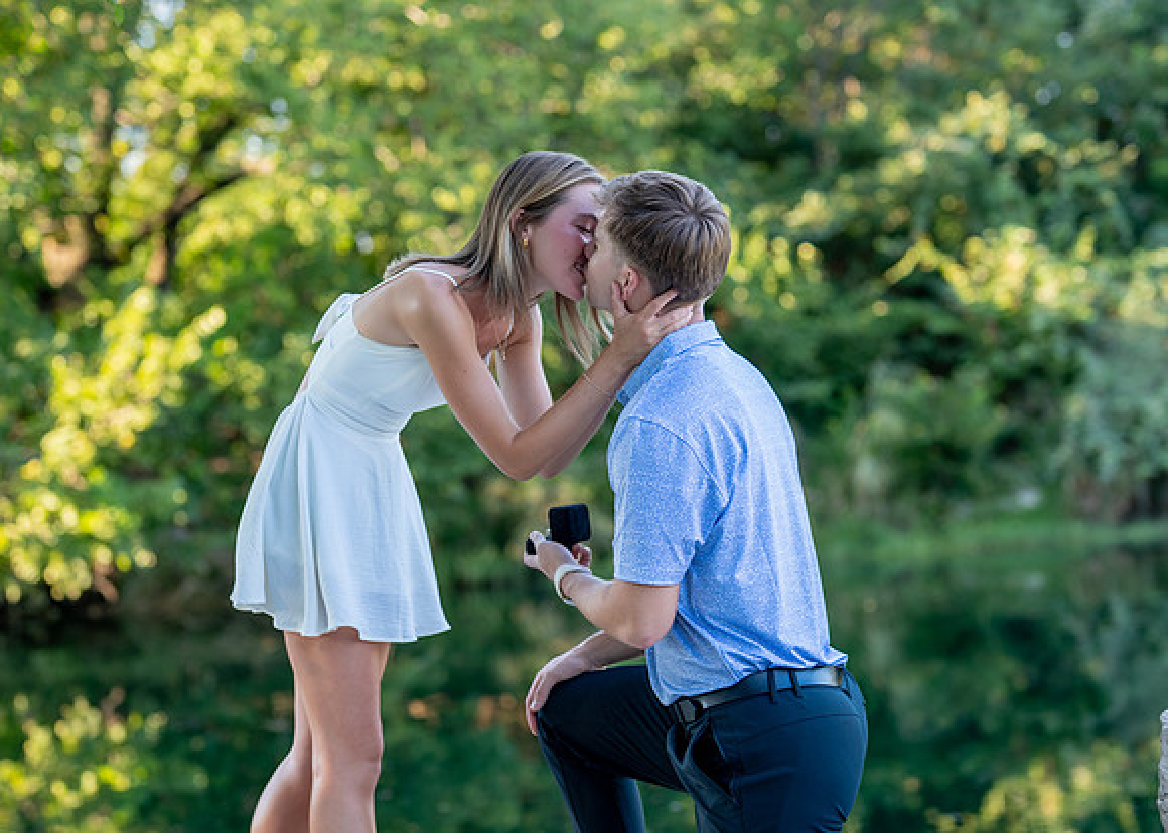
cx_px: 565
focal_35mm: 81
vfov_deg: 17.6
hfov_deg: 24.5
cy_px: 437
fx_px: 2687
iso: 250
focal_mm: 50
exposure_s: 1/640
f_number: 1.8
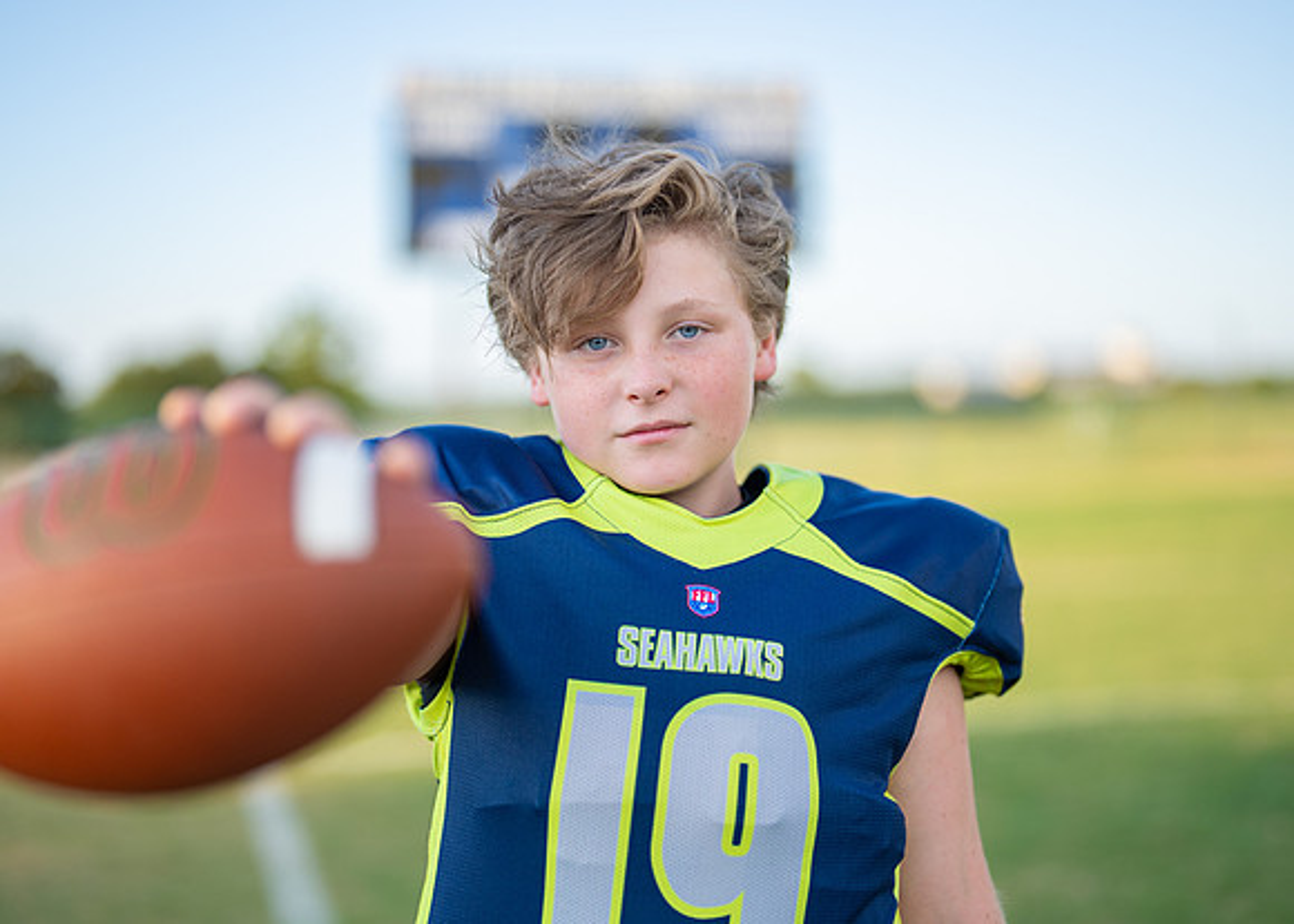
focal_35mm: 57
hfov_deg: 34.3
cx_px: 642
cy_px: 442
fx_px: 2094
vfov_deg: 24.9
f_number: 1.2
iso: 100
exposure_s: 1/2500
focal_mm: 50
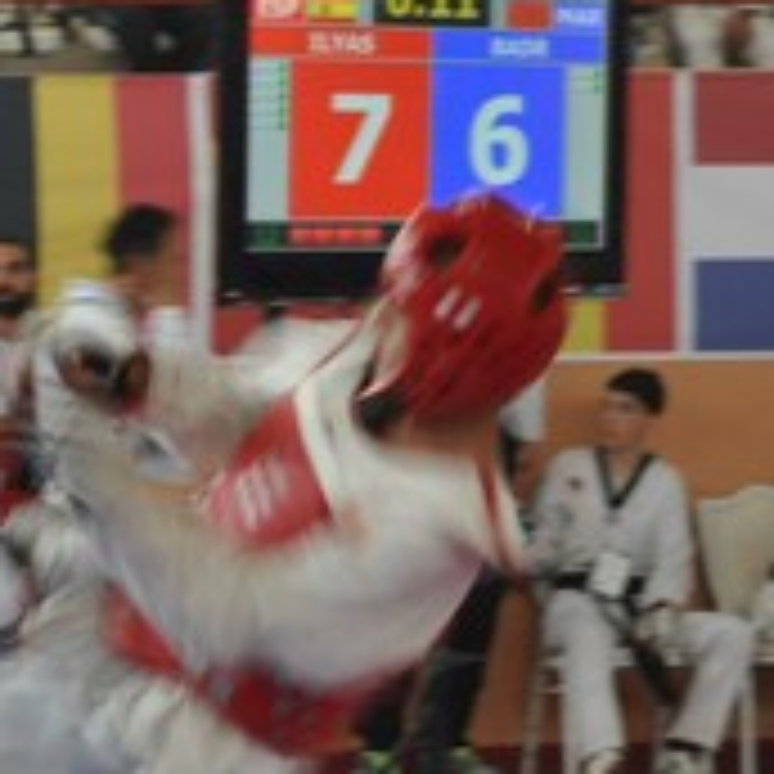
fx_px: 6592
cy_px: 619
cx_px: -234
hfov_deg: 6.7
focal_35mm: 261
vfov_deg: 6.7
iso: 800
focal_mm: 55
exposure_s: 1/40
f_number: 5.6
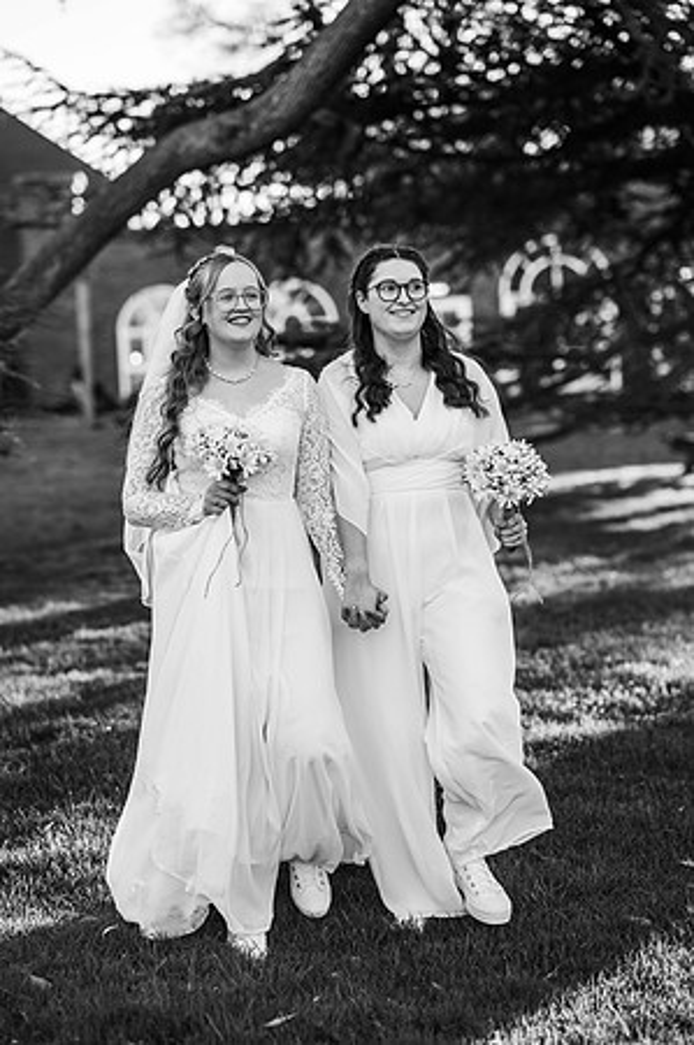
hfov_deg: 16.0
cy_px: 522
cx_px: 347
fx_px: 2463
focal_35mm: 85
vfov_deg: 23.9
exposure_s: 1/800
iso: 100
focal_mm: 85
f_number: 2.5
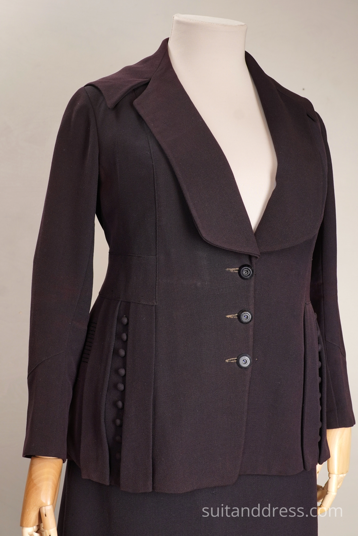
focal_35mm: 48
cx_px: 179
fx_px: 716
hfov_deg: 28.1
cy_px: 268
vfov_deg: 41.1
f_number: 8
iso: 320
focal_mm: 32
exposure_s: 1/20
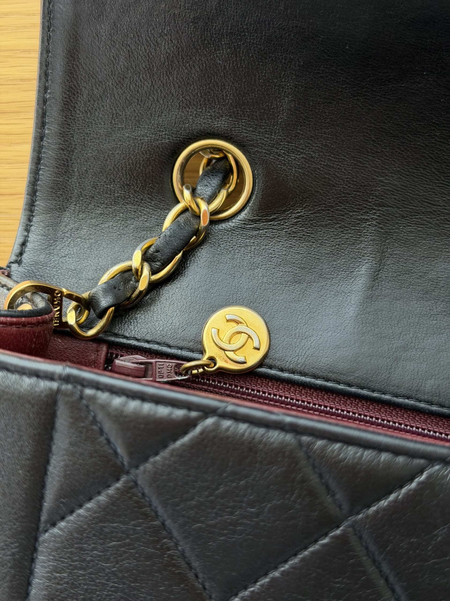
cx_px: 225
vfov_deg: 39.7
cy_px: 300
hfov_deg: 30.3
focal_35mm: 48
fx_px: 832
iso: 100
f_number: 1.78
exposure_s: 1/201
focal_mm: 6.76
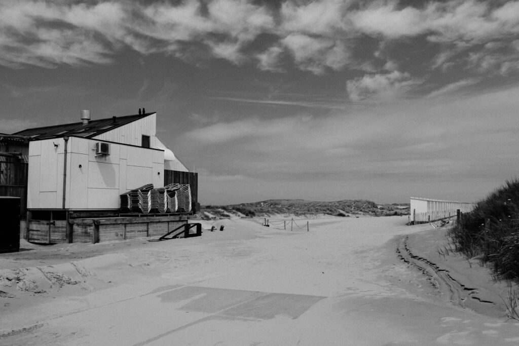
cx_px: 260
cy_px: 173
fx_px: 418
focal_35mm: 29
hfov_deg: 63.7
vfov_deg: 45.0
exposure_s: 1/480
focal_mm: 19.6
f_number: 8
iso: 125
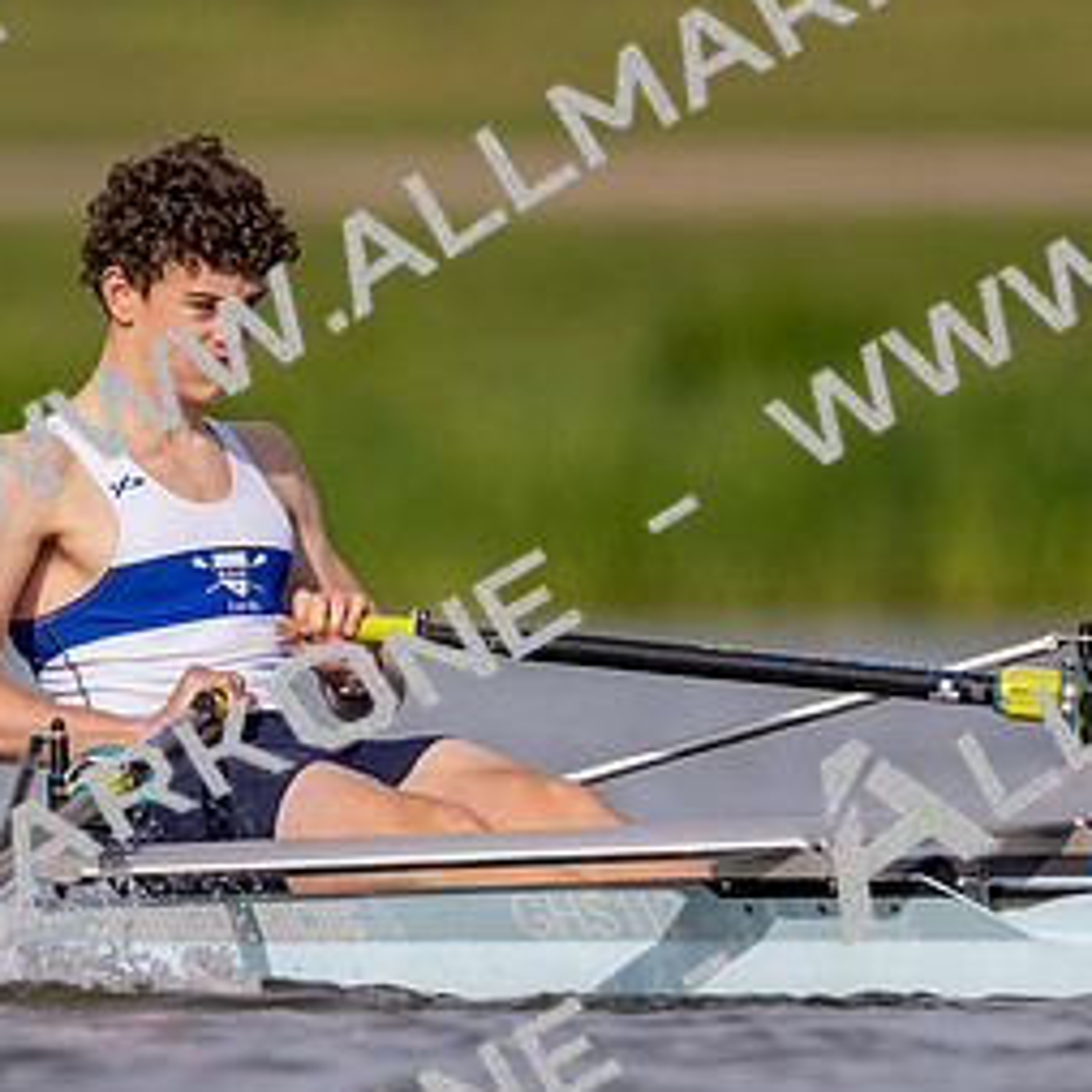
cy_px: 537
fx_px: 62315
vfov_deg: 1.0
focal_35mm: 1746
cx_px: 451
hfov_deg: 1.0
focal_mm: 600
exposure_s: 1/2500
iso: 250
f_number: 4
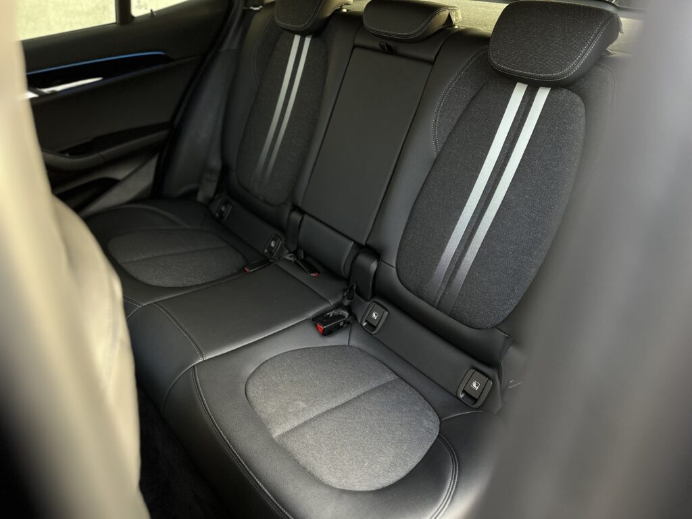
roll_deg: +1.6
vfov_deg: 56.8
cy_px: 260
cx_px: 346
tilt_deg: -34.2
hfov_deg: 71.6
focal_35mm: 24
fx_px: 480
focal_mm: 6.86
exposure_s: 1/60
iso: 250
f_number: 1.78
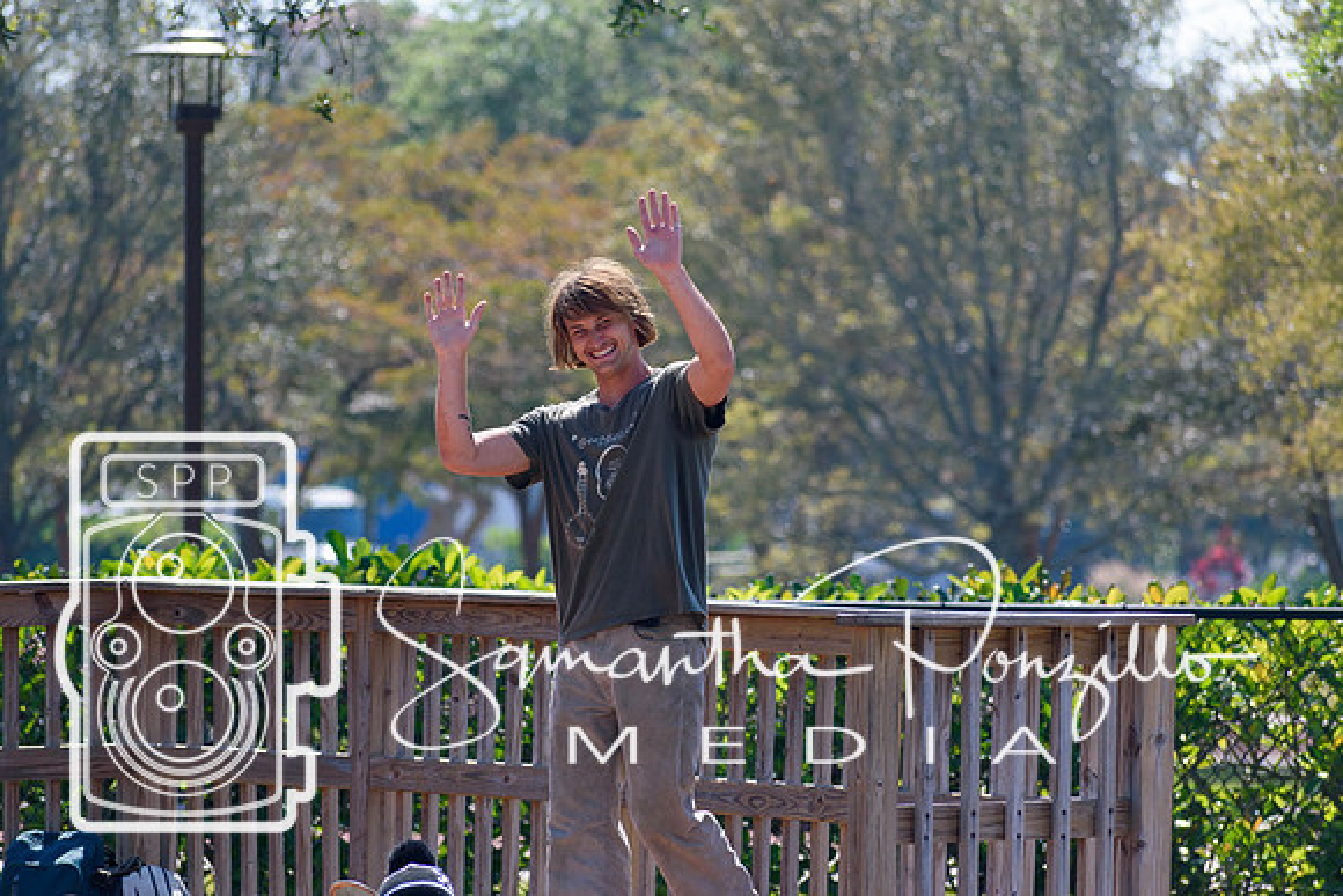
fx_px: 12313
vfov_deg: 4.2
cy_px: 448
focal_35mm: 330
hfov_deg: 6.2
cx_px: 672
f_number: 5.6
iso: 400
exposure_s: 1/1250
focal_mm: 220
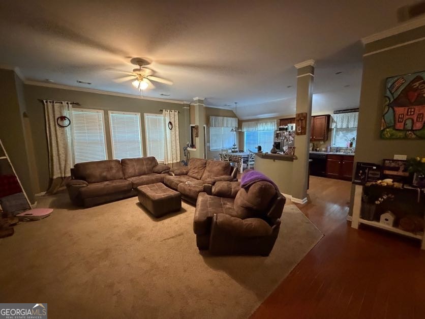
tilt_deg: -6.7
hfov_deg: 102.1
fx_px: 172
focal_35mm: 14
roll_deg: +1.1
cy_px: 160
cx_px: 212
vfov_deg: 85.7
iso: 1250
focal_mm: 2.22
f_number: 2.2
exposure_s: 1/40
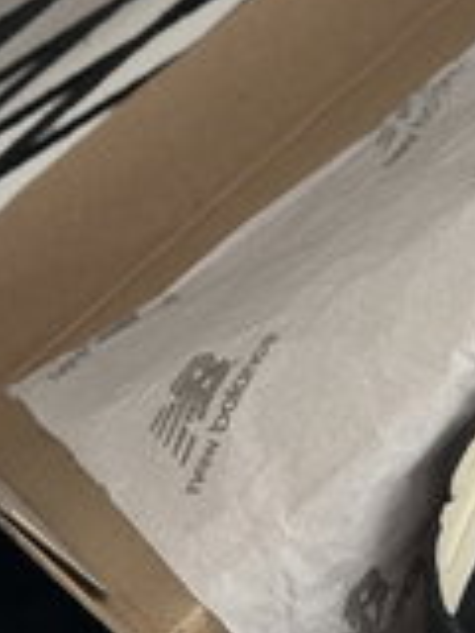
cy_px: 77
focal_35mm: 160
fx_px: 2927
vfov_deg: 12.3
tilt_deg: -51.3
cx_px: 712
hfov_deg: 9.0
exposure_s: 1/121
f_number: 1.78
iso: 80
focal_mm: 6.76
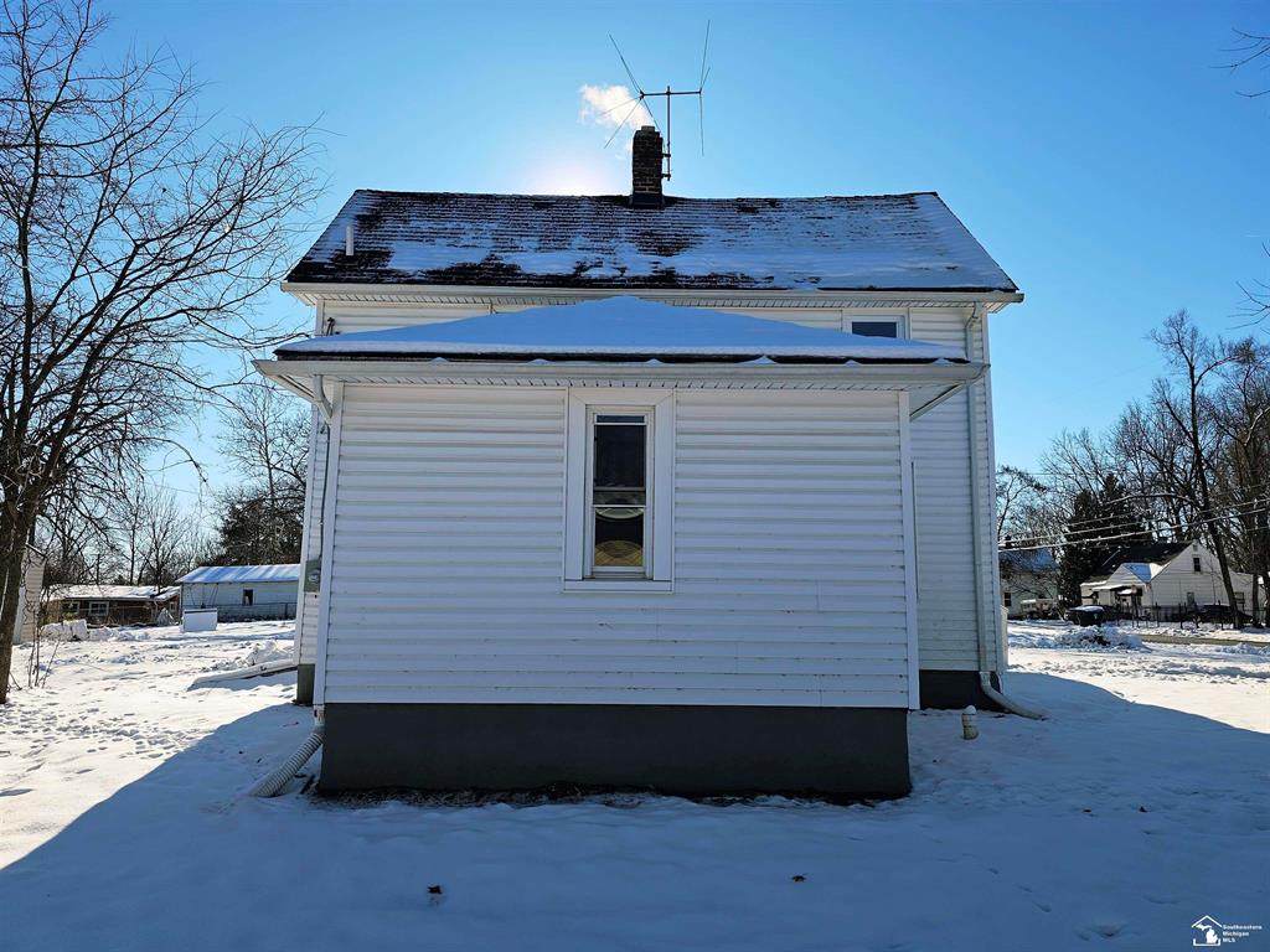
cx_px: 635
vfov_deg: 58.9
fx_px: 844
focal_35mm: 23
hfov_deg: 73.9
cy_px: 476
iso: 10
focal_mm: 6.3
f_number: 1.7
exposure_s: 1/1033
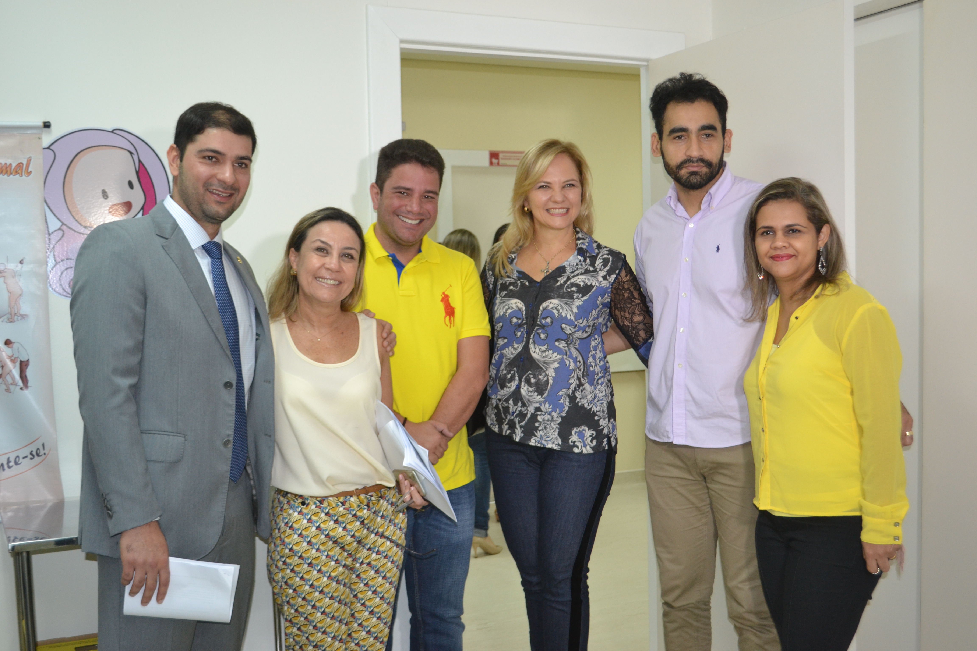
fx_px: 1058
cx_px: 488
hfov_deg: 49.6
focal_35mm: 39
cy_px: 326
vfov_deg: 34.2
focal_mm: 26
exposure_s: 1/60
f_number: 4.2
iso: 800
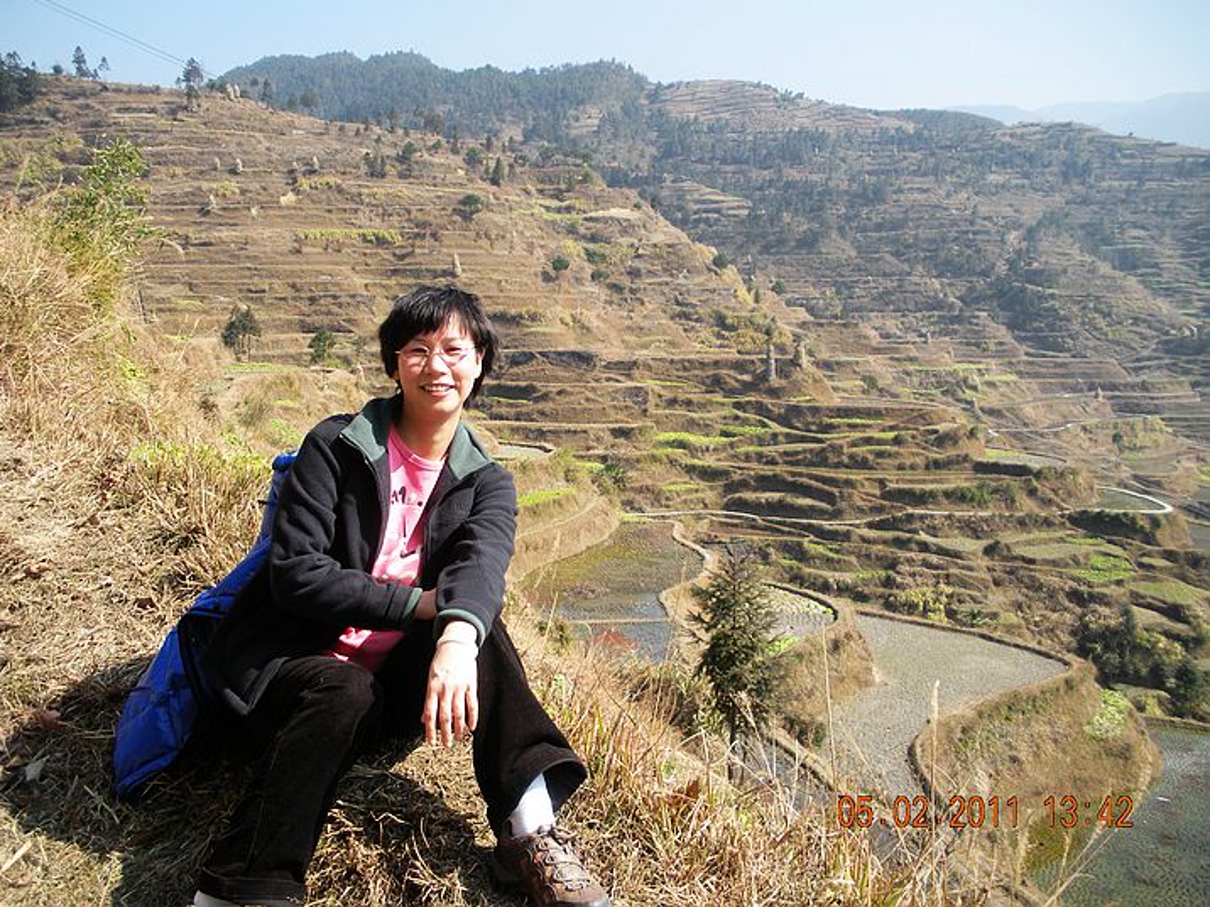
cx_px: 605
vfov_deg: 39.7
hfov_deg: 51.4
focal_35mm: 36
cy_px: 454
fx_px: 1258
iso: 64
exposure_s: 1/314
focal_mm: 6.3
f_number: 3.5
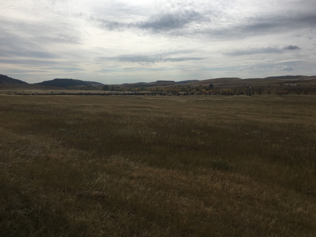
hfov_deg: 61.7
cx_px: 158
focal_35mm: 29
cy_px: 118
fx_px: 265
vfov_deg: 48.2
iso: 25
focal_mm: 4.15
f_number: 2.2
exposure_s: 1/3497
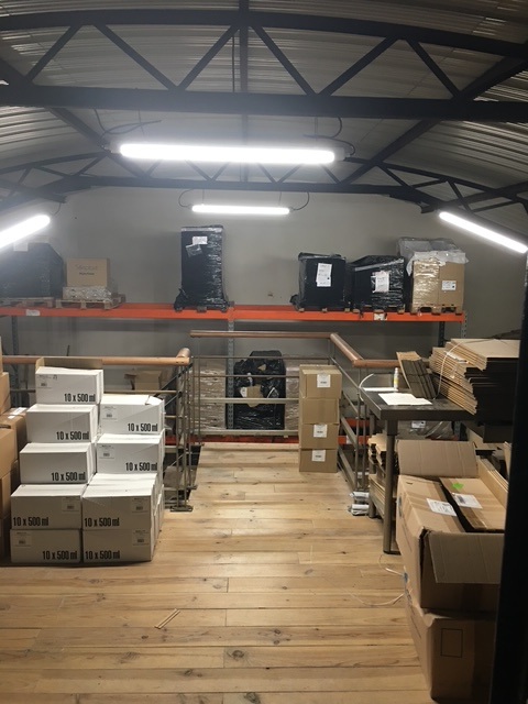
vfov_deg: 61.7
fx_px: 590
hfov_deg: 48.2
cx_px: 264
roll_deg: -2.9
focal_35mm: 29
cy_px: 352
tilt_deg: -8.5
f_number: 2.2
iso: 80
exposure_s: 1/17
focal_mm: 4.15
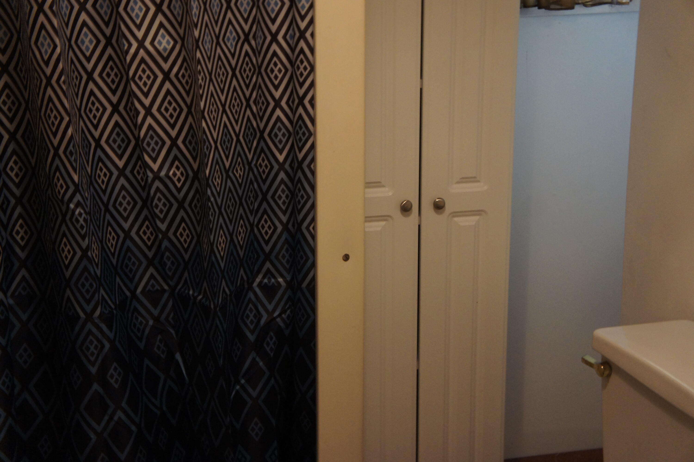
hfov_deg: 36.9
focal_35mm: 54
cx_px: 347
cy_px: 231
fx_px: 1040
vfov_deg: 25.0
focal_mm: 36
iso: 1600
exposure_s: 1/30
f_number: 4.5
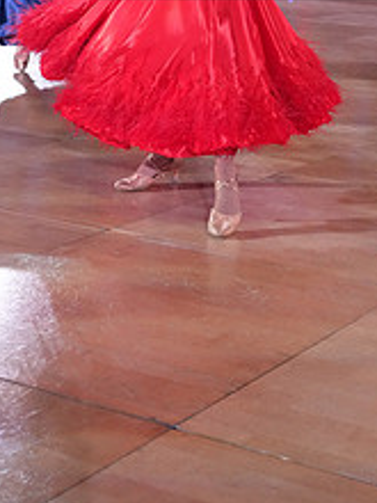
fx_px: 1176
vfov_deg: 22.5
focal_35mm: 81
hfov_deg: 17.6
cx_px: 415
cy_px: -75
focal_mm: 32
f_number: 4
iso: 3200
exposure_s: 1/400
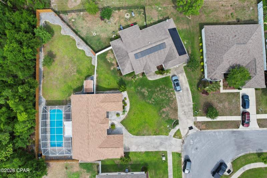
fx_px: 163
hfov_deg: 78.6
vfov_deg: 57.1
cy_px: 89
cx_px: 134
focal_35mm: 22
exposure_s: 1/640
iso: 100
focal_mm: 8.38
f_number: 2.8
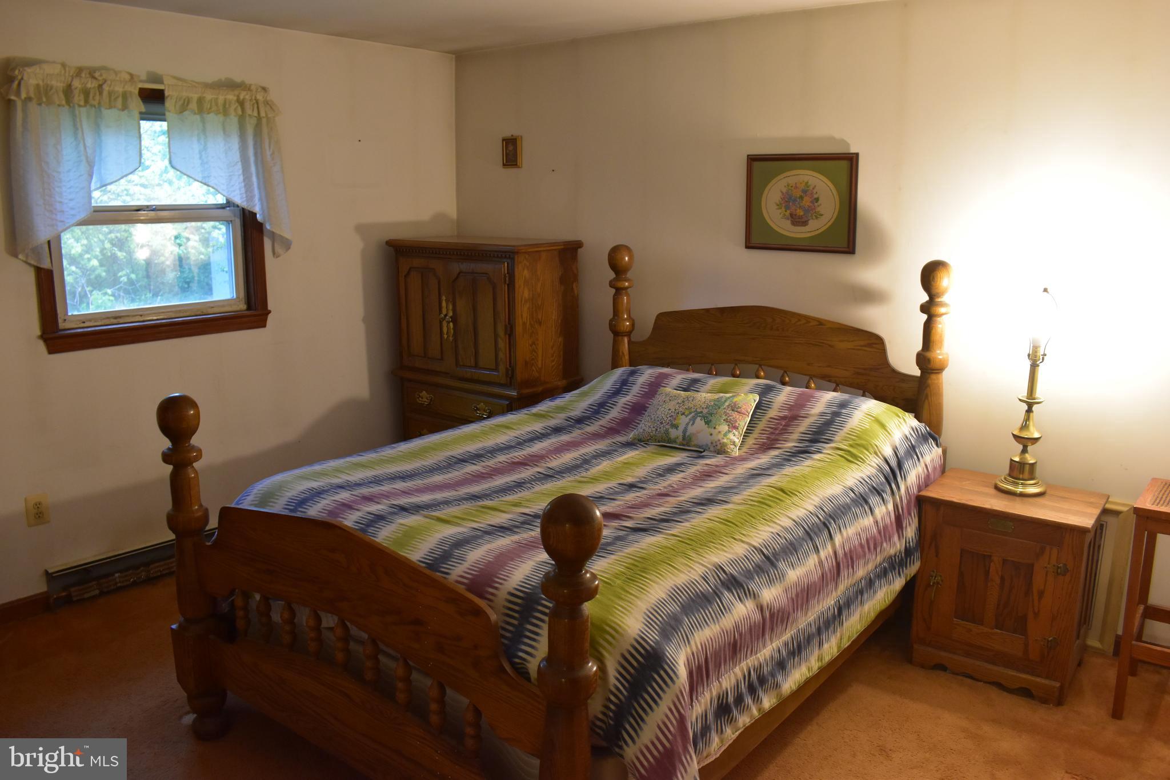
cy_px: 390
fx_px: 877
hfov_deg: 67.4
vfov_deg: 47.9
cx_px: 585
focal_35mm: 27
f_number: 6.3
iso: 1400
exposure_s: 1/15
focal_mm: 18
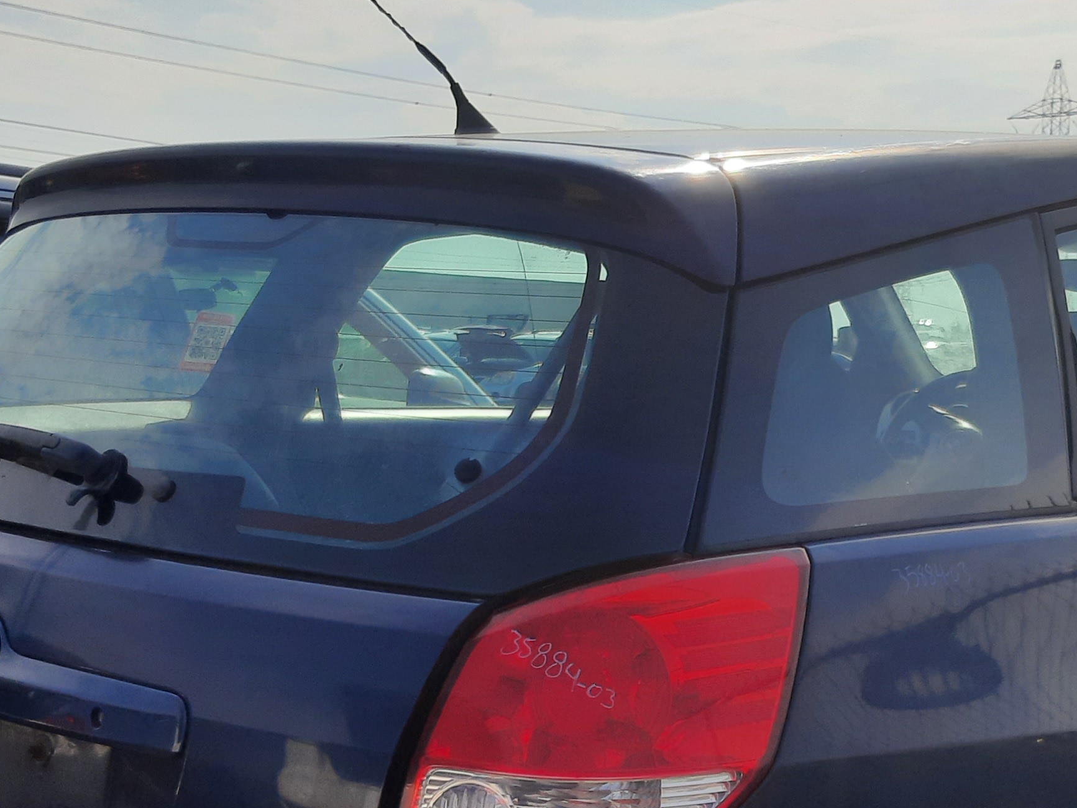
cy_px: 580
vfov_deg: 24.2
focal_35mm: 60
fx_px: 1867
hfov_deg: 32.0
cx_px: 691
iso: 40
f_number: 1.7
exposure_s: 1/3067
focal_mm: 3.92
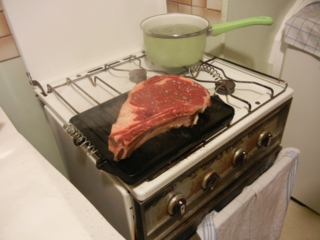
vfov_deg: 46.8
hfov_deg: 60.0
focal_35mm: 30
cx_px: 160
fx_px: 277
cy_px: 120
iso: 400
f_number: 3.5
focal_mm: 5.4
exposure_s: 1/8.9
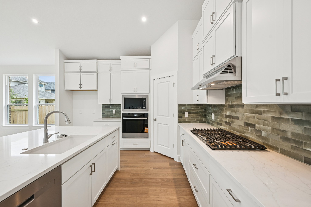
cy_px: 104
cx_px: 156
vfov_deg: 77.3
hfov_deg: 100.4
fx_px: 130
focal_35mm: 15
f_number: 6.7
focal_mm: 15
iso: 125
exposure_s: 1/15
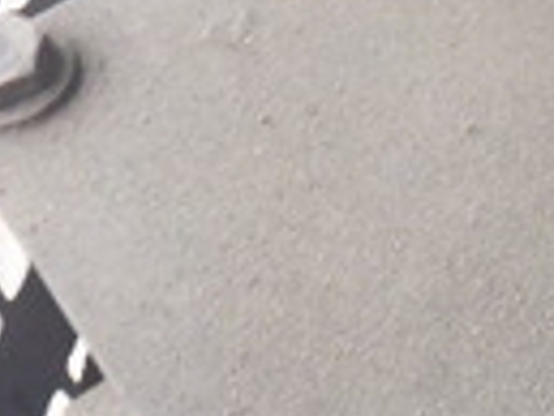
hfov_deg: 17.3
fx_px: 1666
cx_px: 790
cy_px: 133
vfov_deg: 14.2
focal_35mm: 104
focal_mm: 5
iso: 320
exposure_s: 1/45
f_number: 3.5
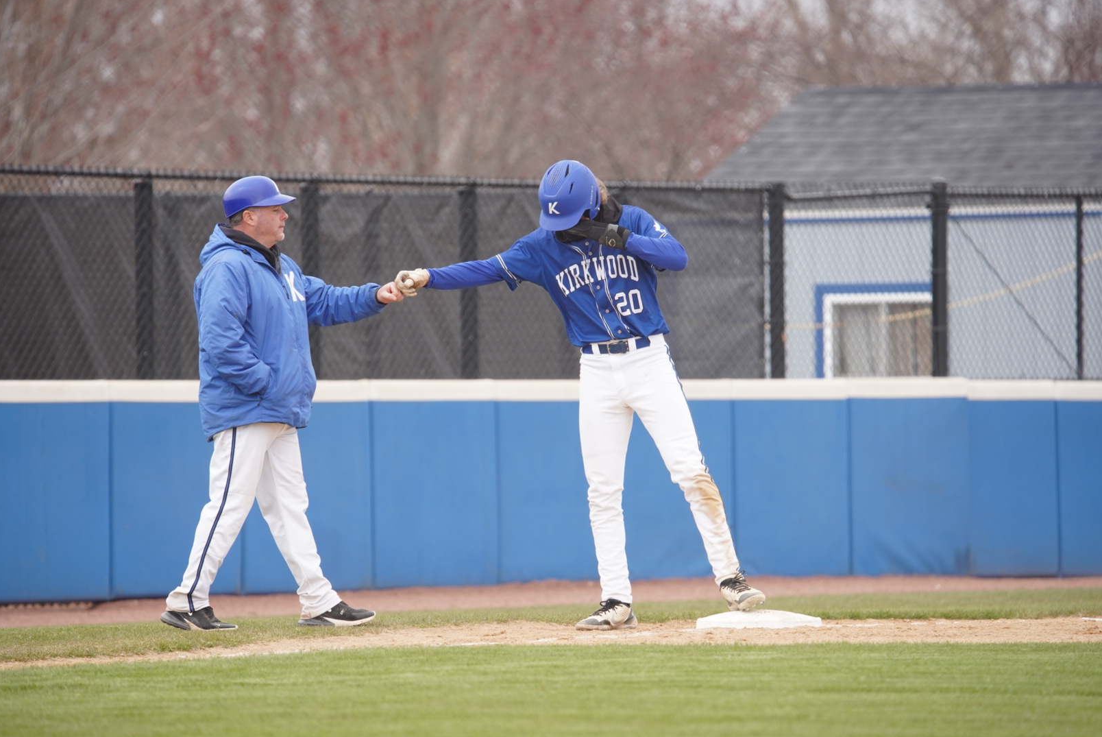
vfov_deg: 3.4
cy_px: 367
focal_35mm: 402
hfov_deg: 5.1
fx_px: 12315
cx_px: 550
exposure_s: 1/800
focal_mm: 400
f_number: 5.6
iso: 800
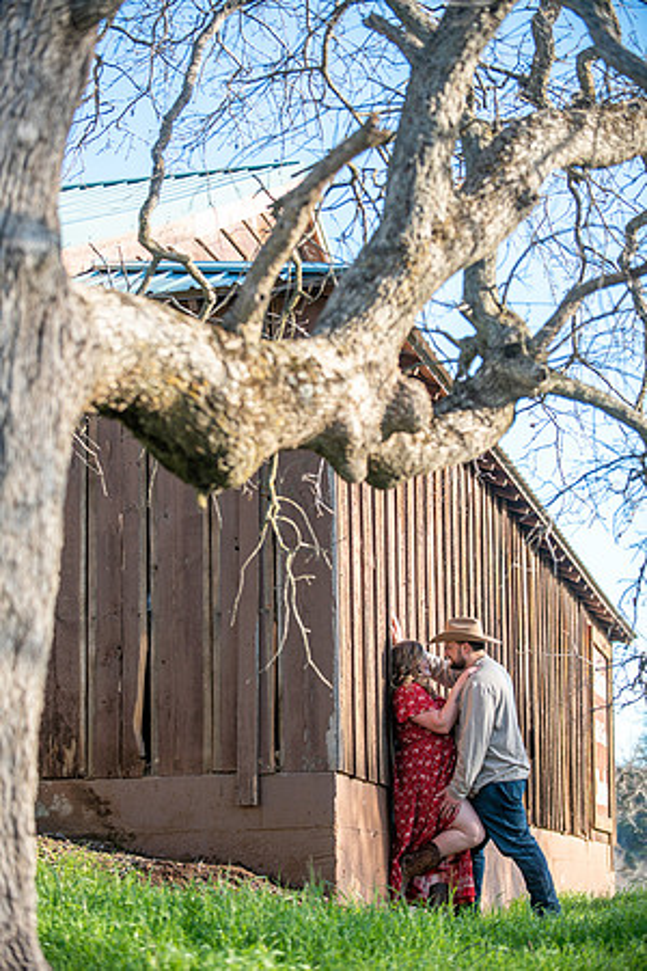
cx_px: 324
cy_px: 486
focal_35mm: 80
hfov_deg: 17.1
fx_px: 2156
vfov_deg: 25.4
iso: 50
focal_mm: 80
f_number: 2.8
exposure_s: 1/250
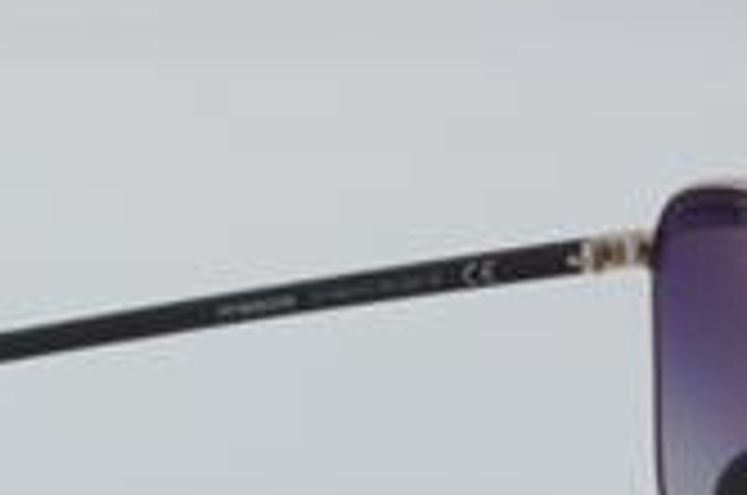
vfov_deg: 7.5
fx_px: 3749
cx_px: 86
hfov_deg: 11.3
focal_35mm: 181
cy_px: 536
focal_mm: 50
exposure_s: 1/3
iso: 100
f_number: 32
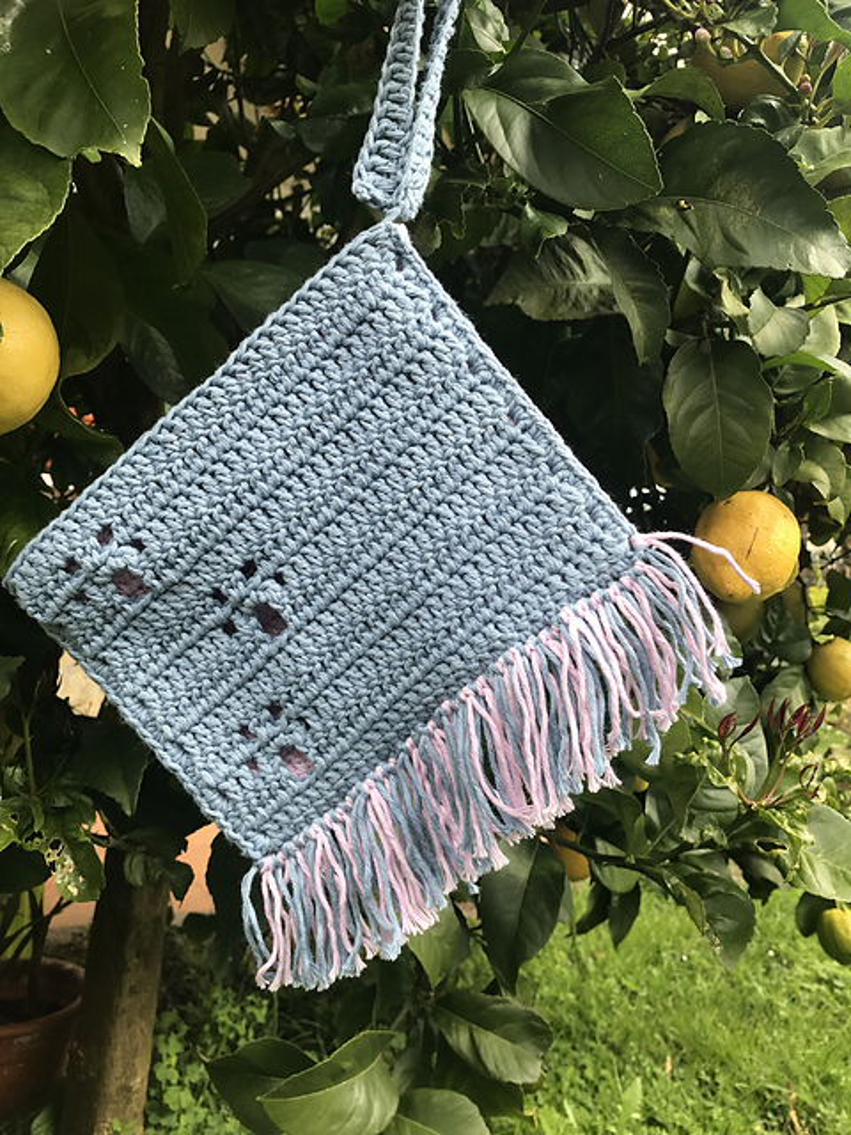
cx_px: 426
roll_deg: -6.4
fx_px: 918
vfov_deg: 63.4
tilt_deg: +2.9
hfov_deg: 49.7
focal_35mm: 28
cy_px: 568
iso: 20
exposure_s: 1/251
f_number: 1.8
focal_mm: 3.99
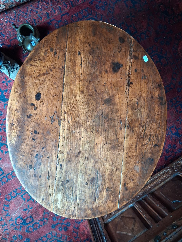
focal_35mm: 27
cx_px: 91
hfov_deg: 51.4
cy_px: 121
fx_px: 189
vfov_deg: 65.3
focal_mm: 4
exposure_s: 1/60
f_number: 1.8
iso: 400
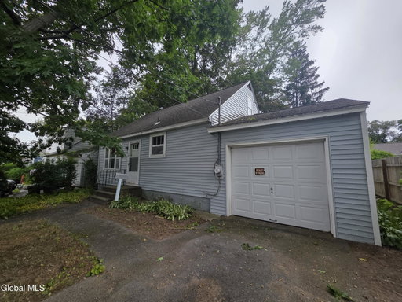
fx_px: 151
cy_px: 151
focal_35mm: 13
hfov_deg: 106.2
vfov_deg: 89.9
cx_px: 201
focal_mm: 2.2
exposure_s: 1/120
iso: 32
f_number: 1.9
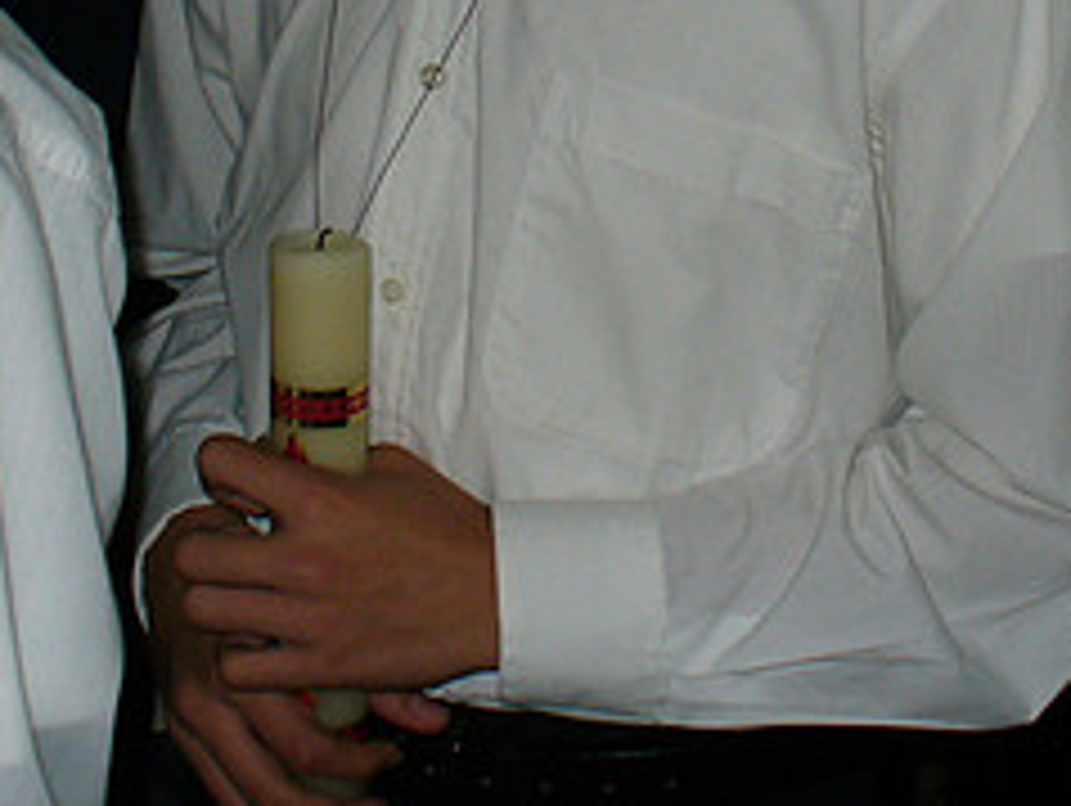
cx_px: 644
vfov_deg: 15.9
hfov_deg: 21.7
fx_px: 2787
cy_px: -106
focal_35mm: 90
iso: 100
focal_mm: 6.1
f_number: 2.8
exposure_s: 1/30
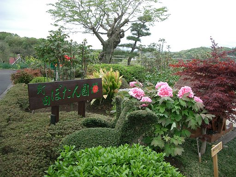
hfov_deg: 52.6
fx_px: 239
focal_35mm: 35
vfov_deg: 40.7
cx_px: 118
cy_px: 88
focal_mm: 5.8
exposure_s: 1/400
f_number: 2.6
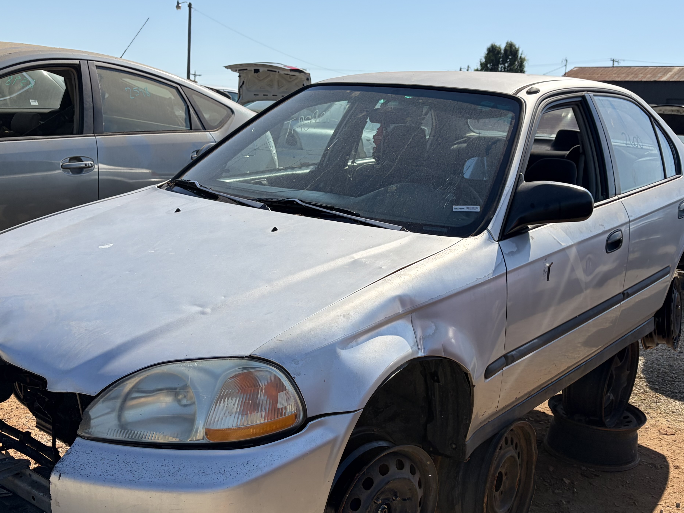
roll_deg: -3.7
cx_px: 352
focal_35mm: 40
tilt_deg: -8.5
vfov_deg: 35.9
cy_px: 286
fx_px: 790
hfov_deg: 46.8
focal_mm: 5.96
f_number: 1.6
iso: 50
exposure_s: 1/3831
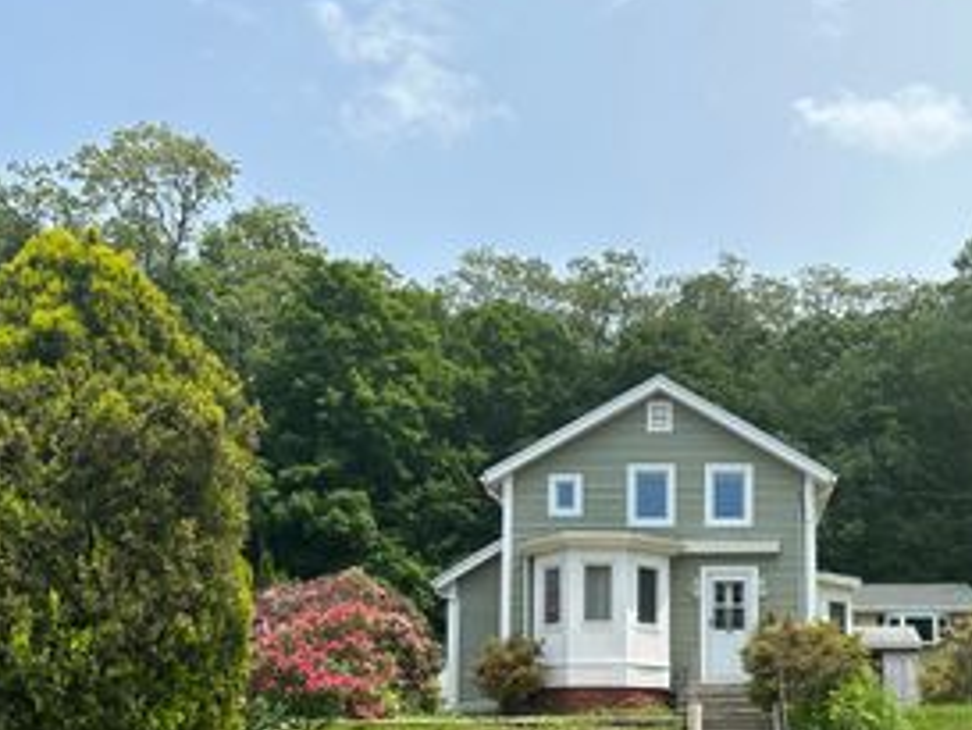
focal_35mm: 44
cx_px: 705
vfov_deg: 31.7
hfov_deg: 41.9
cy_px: 618
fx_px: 1236
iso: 80
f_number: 1.78
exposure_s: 1/3717
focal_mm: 6.86
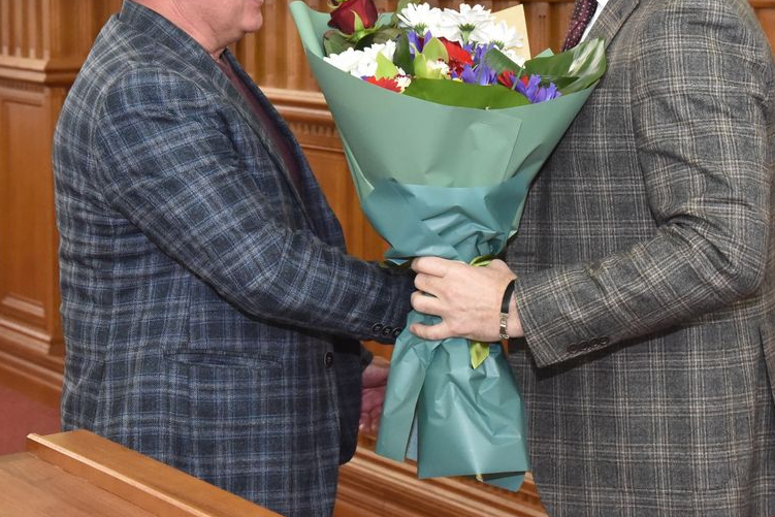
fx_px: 2088
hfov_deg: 21.0
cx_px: 405
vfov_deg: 14.0
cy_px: 58
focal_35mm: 97
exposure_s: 1/200
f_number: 6.3
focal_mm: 52
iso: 5000
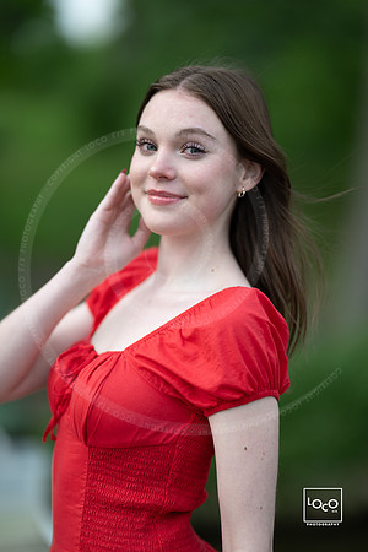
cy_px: 276
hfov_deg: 16.1
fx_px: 1303
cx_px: 184
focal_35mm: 85
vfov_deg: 23.9
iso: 80
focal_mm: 85
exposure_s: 1/320
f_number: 1.2
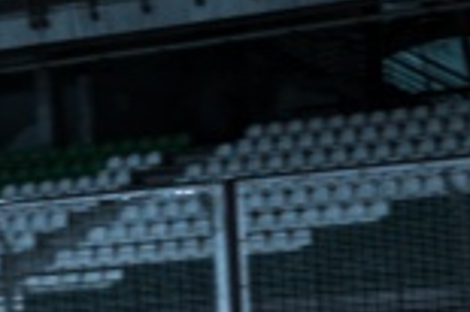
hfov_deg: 8.3
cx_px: -300
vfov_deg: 5.6
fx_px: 3156
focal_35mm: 242
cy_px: 473
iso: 1000
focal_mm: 50
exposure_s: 1/60
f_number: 4
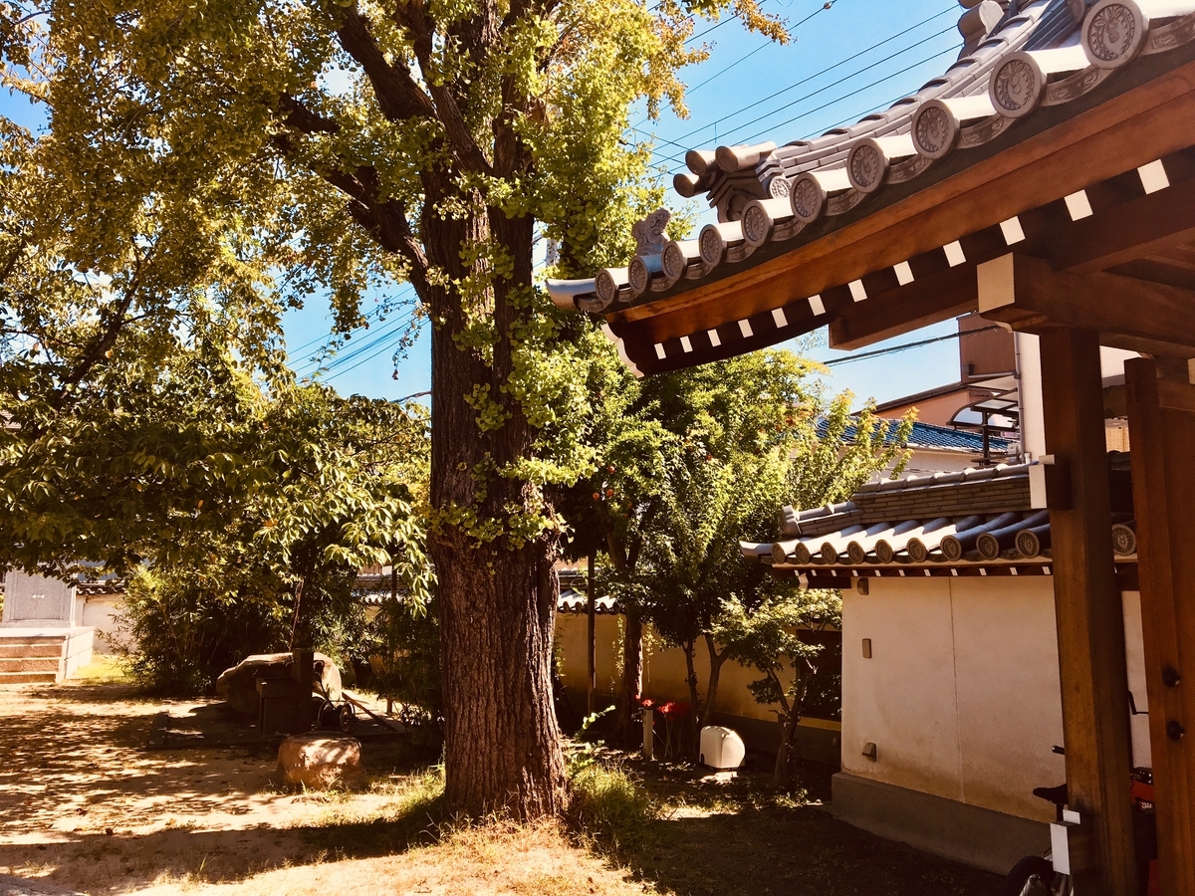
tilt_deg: +7.1
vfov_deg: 48.2
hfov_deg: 61.7
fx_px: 1001
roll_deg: -1.2
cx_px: 598
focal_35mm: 29
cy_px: 448
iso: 25
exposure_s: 1/674
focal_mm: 4.15
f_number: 2.2
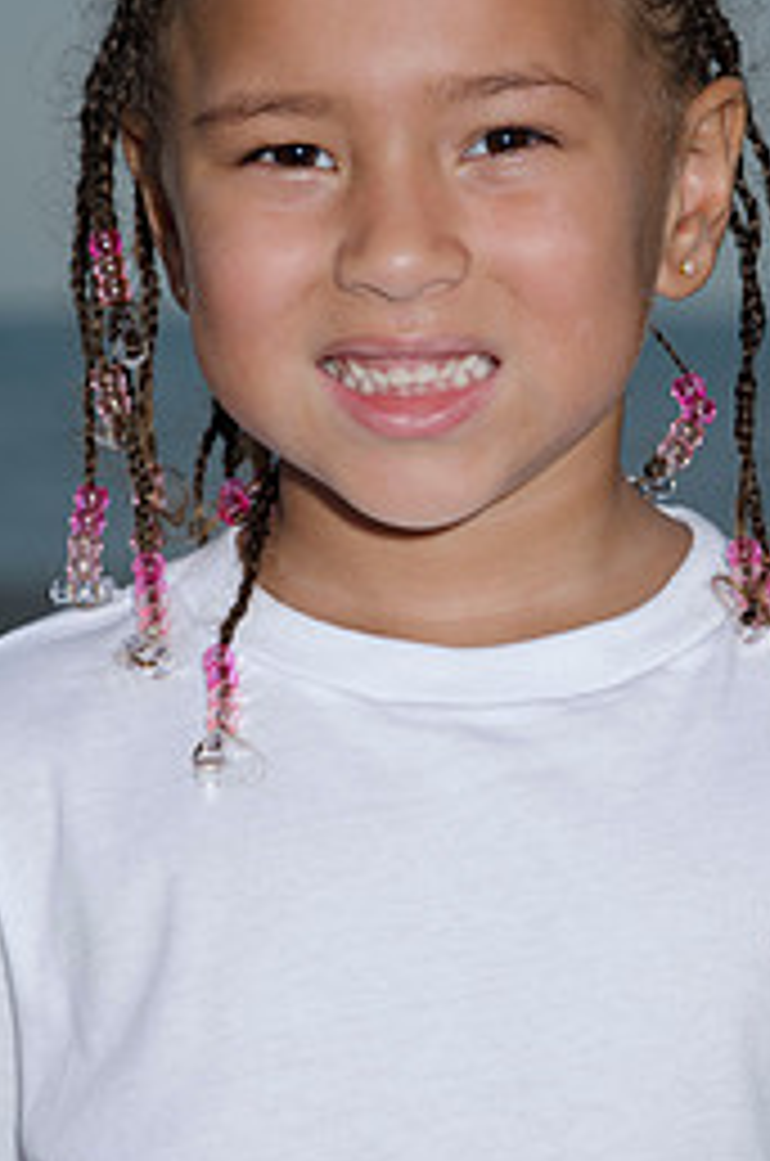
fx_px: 7763
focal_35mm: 241
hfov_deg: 5.7
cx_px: 446
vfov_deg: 8.6
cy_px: 432
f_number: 5.6
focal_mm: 92
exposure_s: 1/250
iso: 100
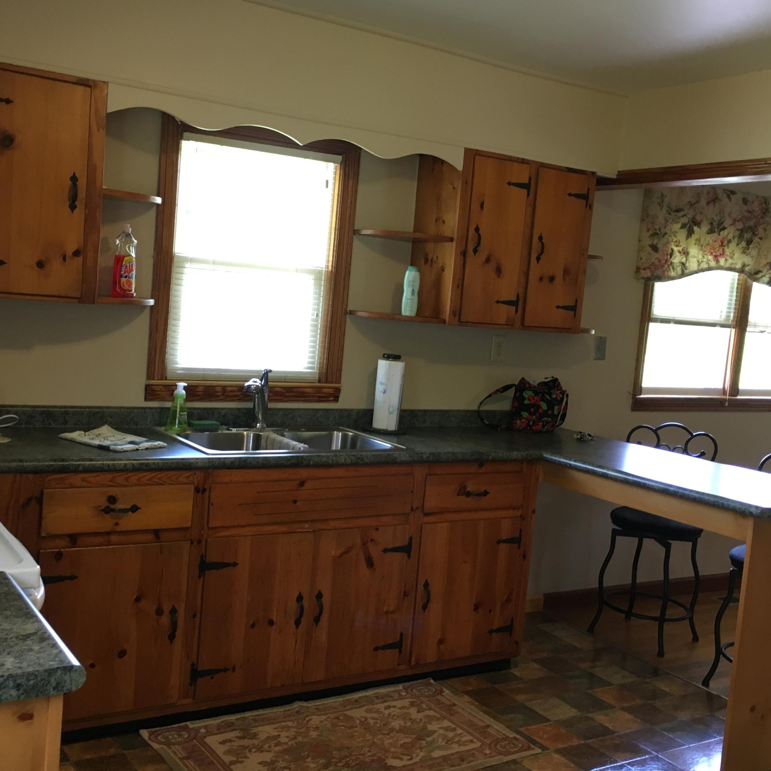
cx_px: 345
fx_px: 958
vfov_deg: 43.9
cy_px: 400
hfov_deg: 43.8
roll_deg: -4.7
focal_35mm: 38
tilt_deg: -6.8
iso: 80
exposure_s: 1/30
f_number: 2.2
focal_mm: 4.15
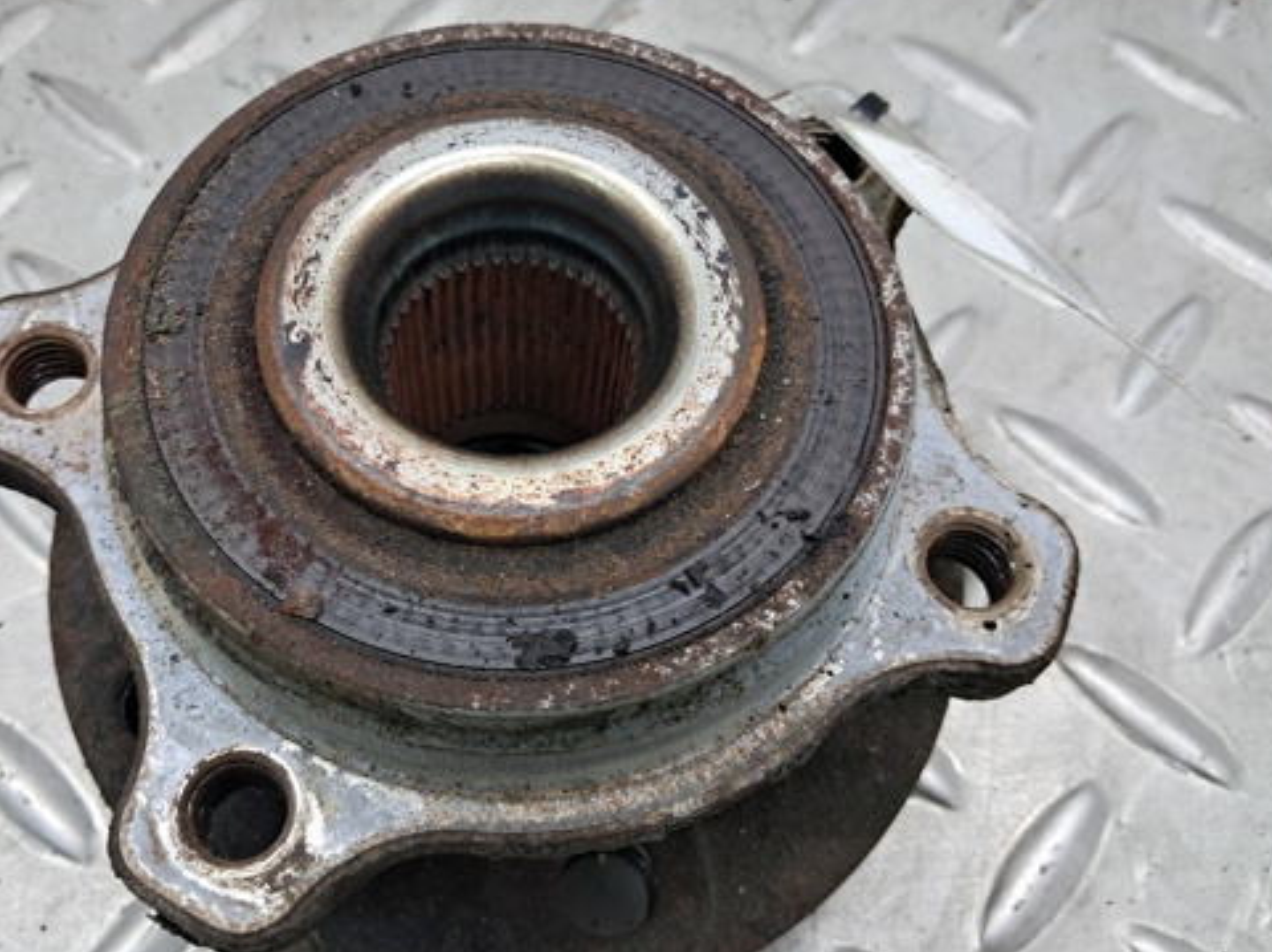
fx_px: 1322
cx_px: 506
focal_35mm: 36
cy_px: 428
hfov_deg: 51.0
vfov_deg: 39.5
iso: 125
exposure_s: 1/50
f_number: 1.8
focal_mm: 4
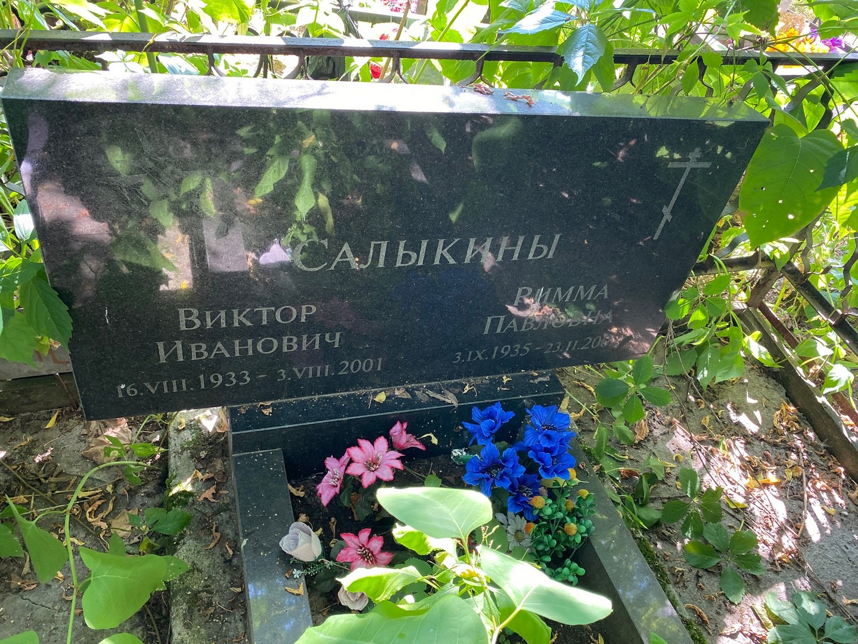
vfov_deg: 53.1
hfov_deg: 67.3
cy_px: 322
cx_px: 429
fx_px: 644
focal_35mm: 26
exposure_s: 1/107
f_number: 1.8
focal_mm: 4.25
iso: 125
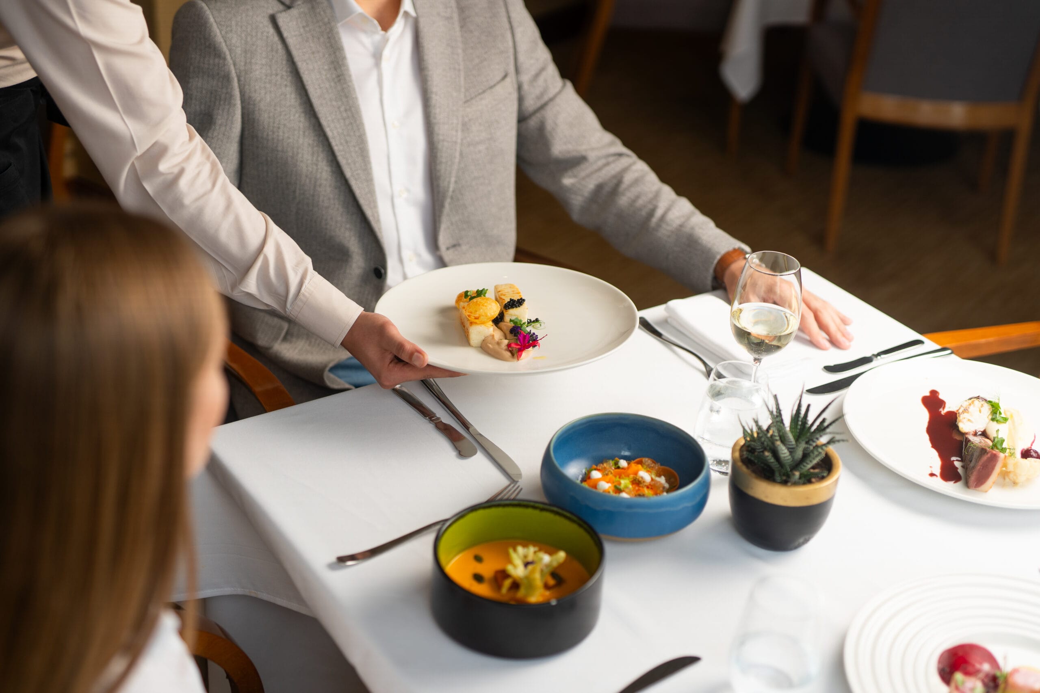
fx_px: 1444
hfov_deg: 39.6
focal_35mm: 50
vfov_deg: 27.0
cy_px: 346
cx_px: 520
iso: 100
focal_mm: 50
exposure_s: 1/2000
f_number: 2
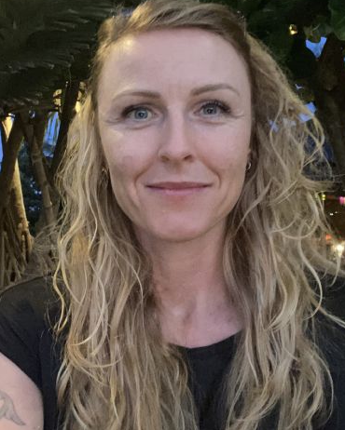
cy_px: 162
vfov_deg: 47.5
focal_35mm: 38
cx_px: 148
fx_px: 485
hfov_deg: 39.1
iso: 640
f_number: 2.2
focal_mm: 2.71
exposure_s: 1/16
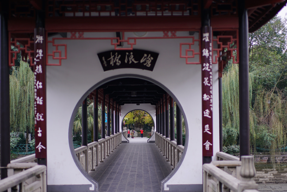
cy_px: 119
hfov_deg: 76.1
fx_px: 183
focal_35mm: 23
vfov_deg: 54.6
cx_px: 144
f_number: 2
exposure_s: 1/80
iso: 100
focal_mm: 15
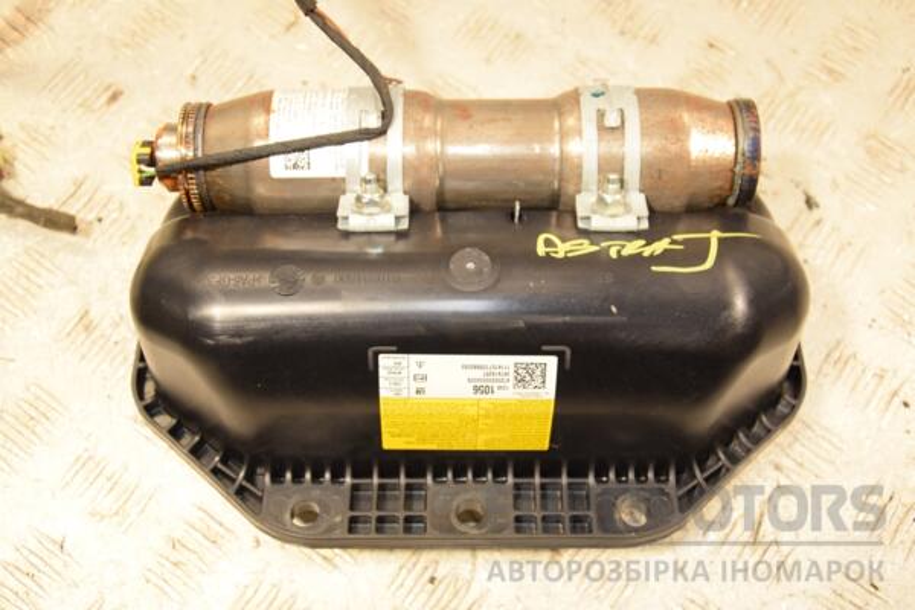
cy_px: 305
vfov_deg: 26.5
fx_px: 1296
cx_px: 458
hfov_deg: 38.9
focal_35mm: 51
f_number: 5
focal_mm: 34
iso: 800
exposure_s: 1/200
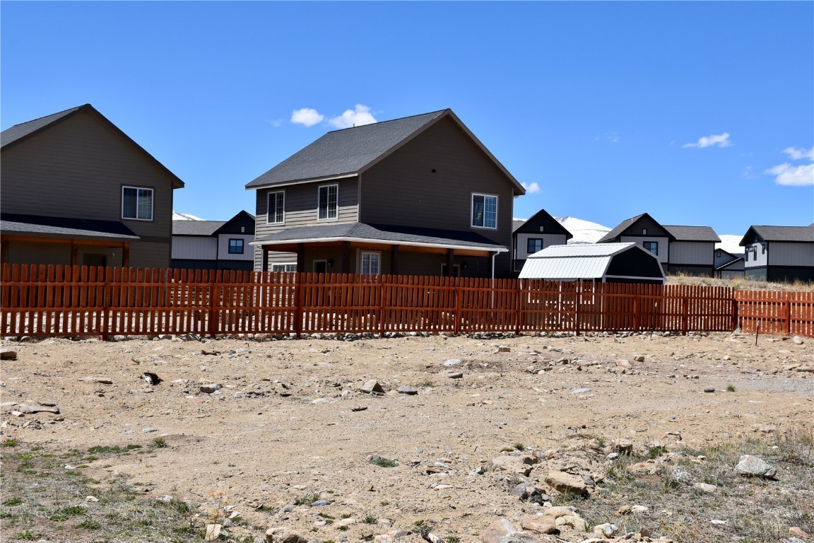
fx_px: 1085
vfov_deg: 28.1
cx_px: 407
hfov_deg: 41.1
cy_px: 272
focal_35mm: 48
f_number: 10
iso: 200
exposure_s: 1/400
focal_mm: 32
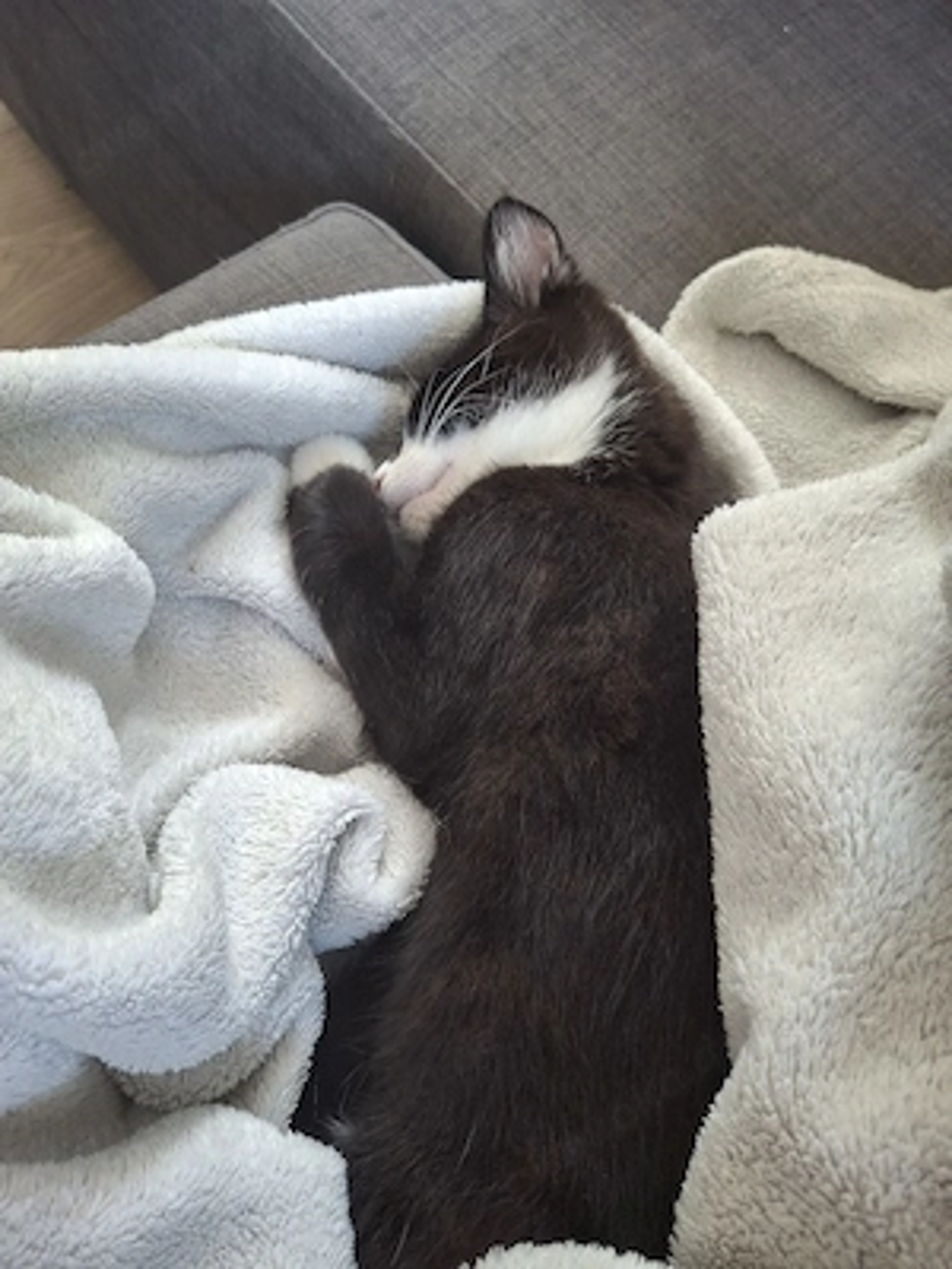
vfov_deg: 69.4
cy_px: 634
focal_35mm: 25
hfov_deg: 54.9
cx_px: 476
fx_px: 917
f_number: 1.8
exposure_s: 1/50
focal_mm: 4.69
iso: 200
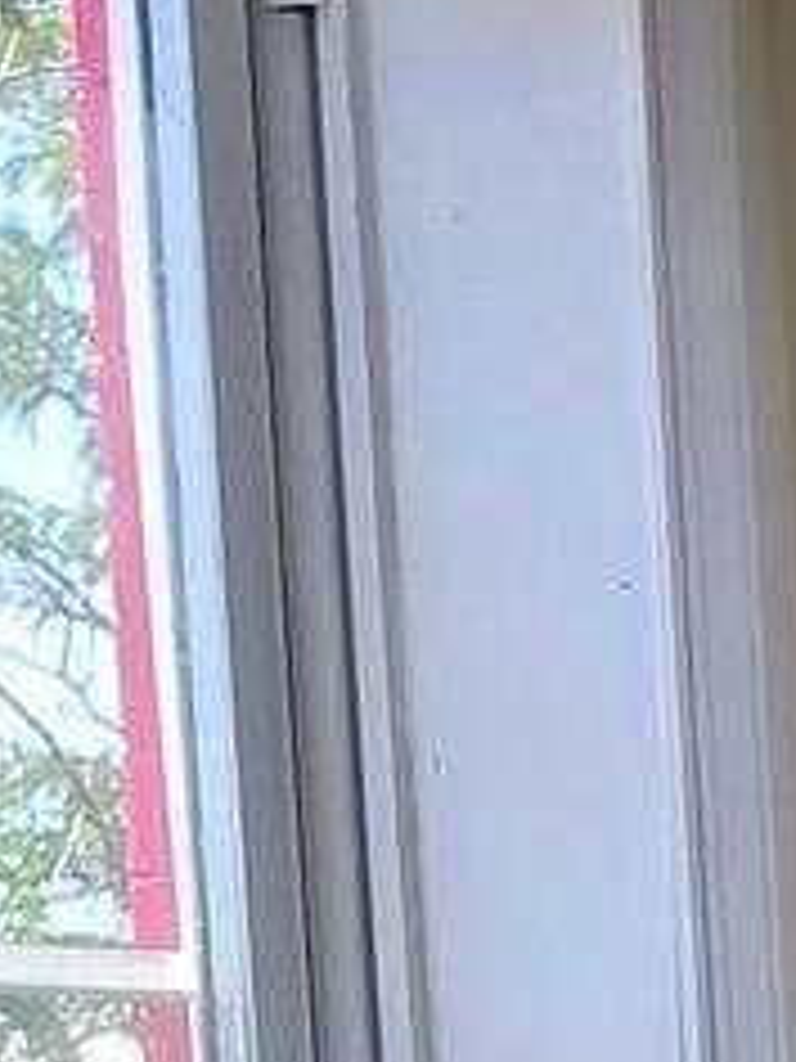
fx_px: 4998
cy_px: 2466
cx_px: 1970
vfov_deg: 10.6
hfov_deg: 8.3
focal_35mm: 163
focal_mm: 4.69
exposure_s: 1/370
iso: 50
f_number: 1.8
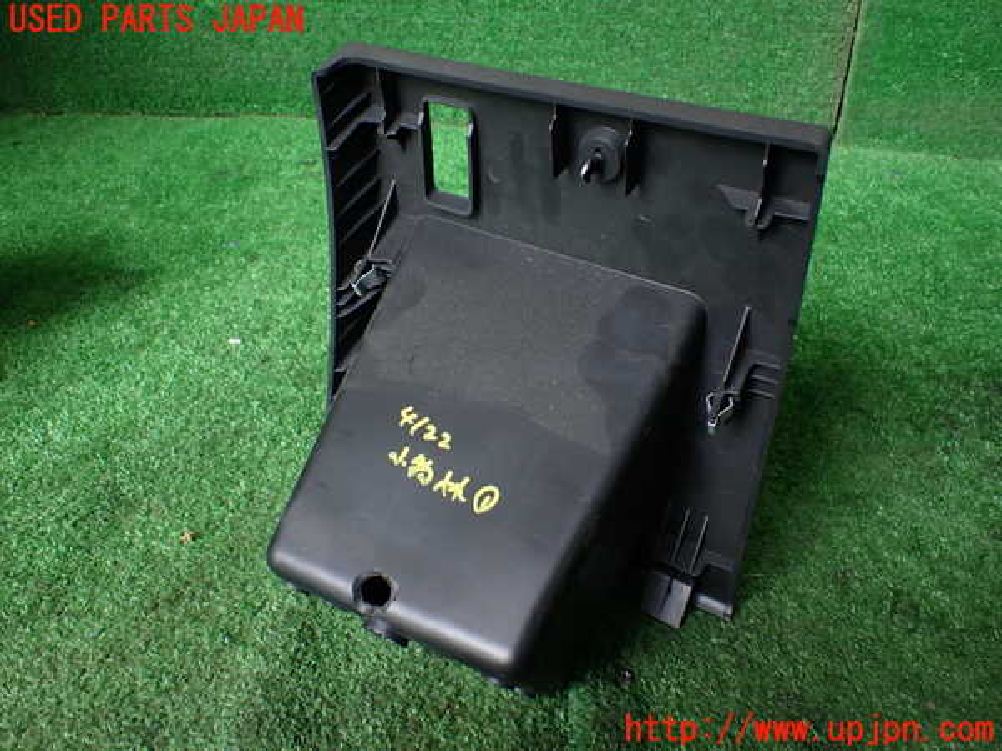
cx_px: 501
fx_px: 868
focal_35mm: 30
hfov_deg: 60.0
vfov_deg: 46.8
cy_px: 376
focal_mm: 5.4
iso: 200
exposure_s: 1/125
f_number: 2.3
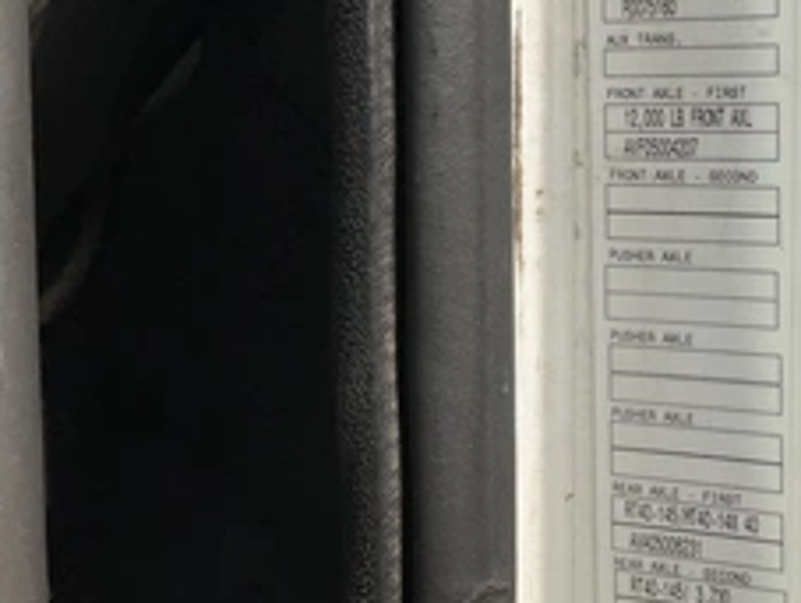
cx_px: 670
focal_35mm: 51
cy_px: 152
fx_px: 1182
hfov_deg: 35.9
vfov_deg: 28.2
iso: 25
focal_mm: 3
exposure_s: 1/2538
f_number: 1.8
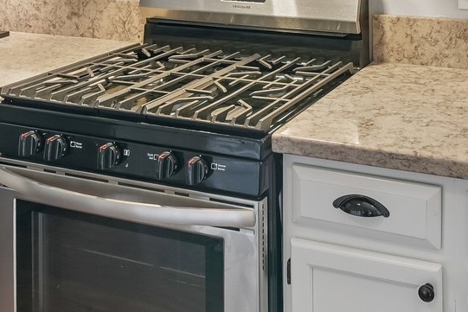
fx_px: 689
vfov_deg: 22.4
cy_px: -114
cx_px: 369
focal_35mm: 53
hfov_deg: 36.3
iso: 200
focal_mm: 14
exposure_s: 1/6
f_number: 9
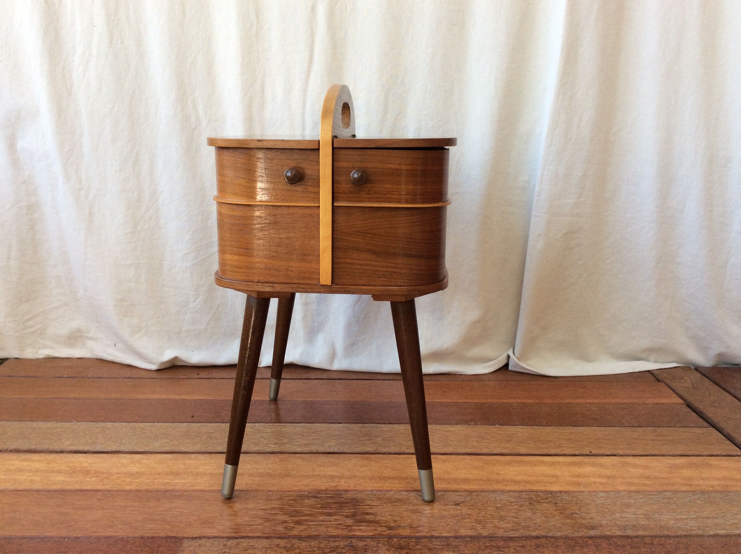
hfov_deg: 56.9
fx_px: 684
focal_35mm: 32
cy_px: 277
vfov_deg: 44.1
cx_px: 370
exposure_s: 1/50
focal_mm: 3.3
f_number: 2.4
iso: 40
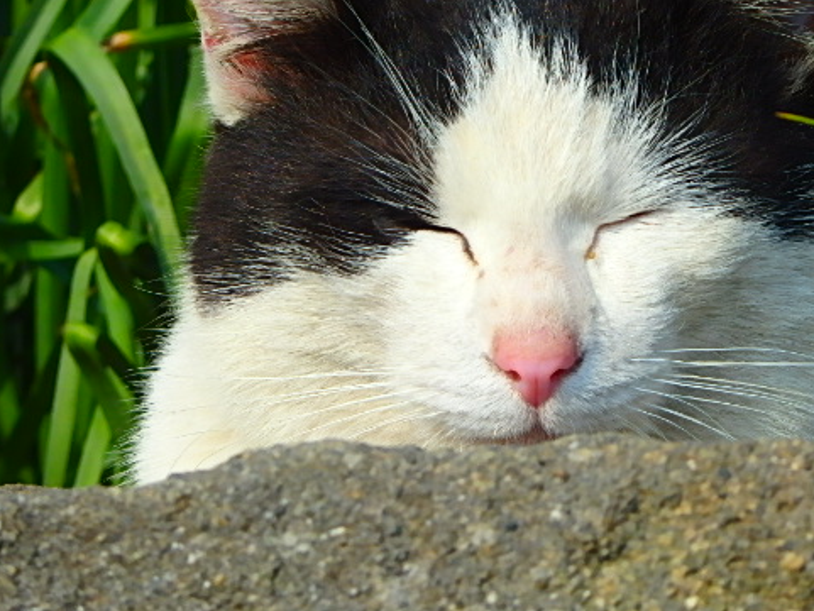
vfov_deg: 6.0
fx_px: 5786
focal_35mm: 246
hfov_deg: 8.0
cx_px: 491
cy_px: 212
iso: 125
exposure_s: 1/400
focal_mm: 33.2
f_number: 5.8
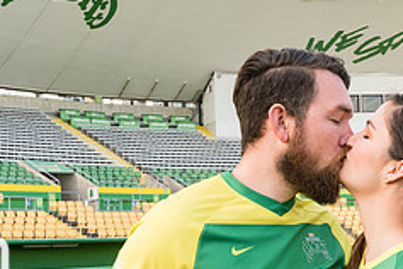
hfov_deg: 26.2
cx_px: 262
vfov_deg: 17.5
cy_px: 236
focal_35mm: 77
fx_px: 862
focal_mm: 20
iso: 400
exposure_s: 1/160
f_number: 6.3
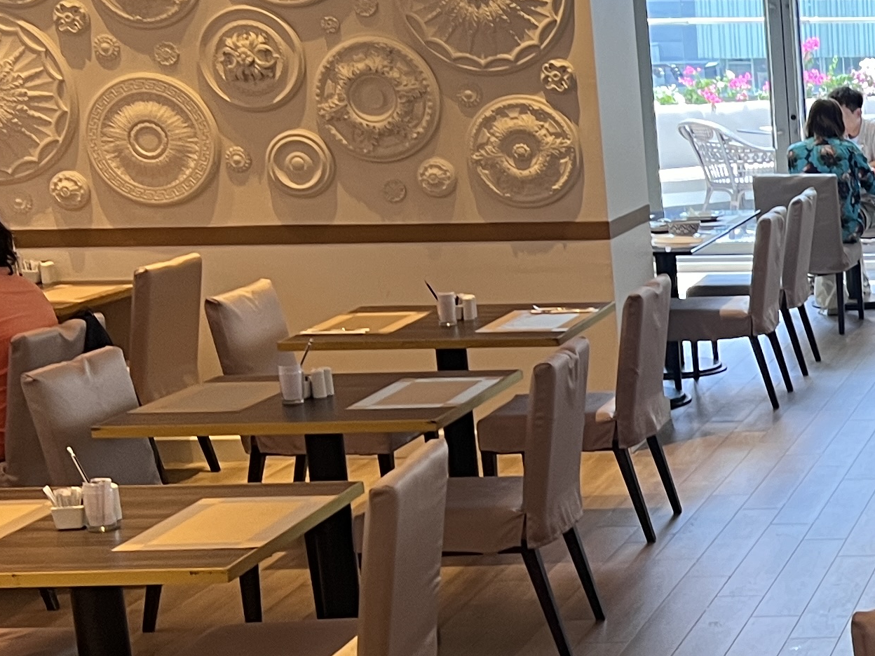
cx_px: 1247
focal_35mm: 84
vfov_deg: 17.5
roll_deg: +0.5
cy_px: 438
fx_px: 2123
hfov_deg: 20.5
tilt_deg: -11.3
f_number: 1.5
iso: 80
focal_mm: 5.7
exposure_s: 1/50
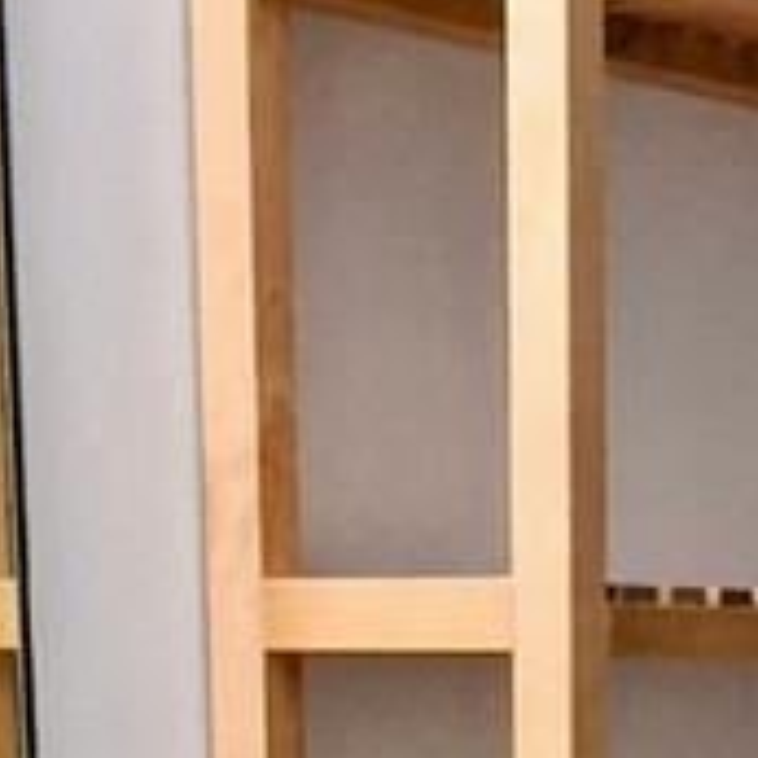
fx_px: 3939
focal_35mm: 159
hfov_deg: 10.9
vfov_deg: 9.8
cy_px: 1779
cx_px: 670
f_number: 1.8
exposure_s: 1/120
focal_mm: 3.98
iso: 160
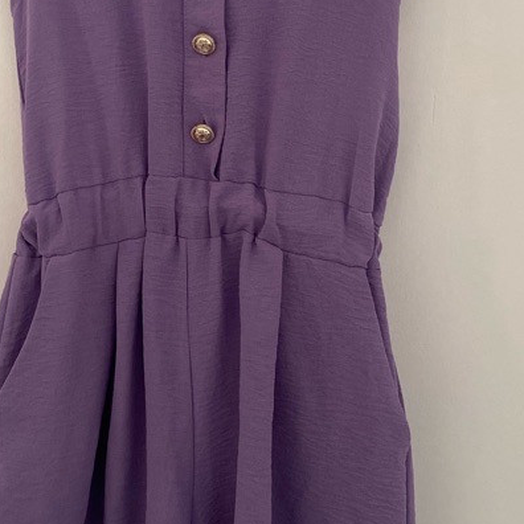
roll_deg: -1.4
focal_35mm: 58
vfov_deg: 29.3
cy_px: 156
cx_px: 217
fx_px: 993
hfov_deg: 29.5
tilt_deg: +0.4
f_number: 1.8
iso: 320
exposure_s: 1/60
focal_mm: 4.25
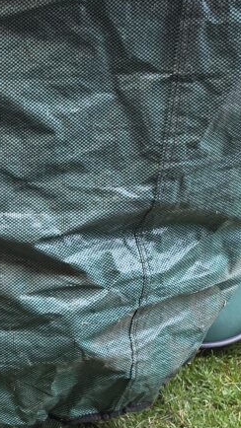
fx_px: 875
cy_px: 431
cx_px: -147
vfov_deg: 26.1
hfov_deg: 14.4
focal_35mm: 77
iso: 40
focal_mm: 6.3
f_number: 1.7
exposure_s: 1/50
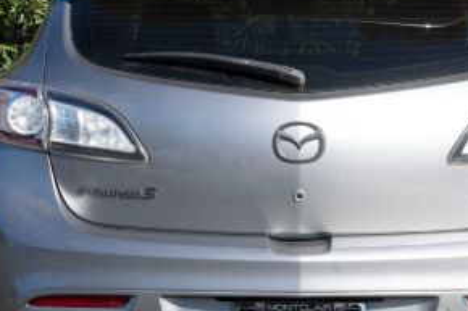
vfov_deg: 10.9
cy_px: 187
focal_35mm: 126
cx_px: 292
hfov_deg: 16.3
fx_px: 1637
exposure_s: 1/400
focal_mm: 50
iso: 500
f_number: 13
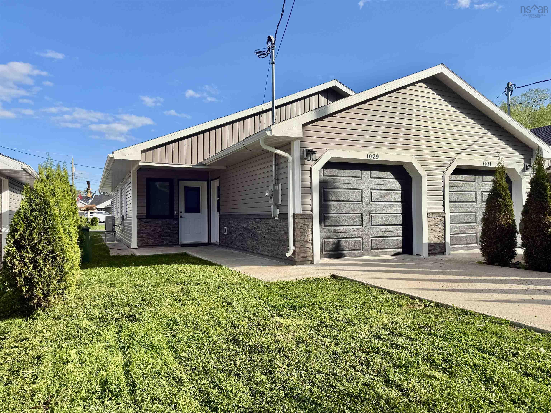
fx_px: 382
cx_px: 276
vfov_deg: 56.8
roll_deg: +1.0
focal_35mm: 24
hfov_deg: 71.6
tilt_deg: +0.9
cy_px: 206
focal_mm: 6.76
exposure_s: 1/4673
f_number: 1.78
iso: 80
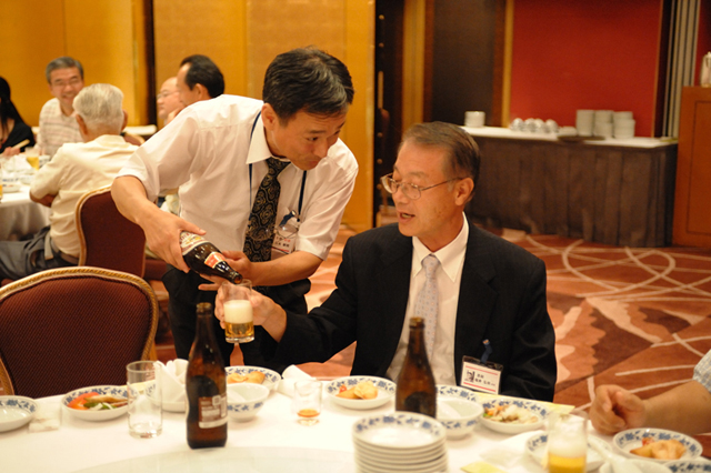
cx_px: 356
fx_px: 1105
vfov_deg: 24.2
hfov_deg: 35.7
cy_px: 236
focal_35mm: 56
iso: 6400
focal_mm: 56
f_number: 2.8
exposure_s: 1/100
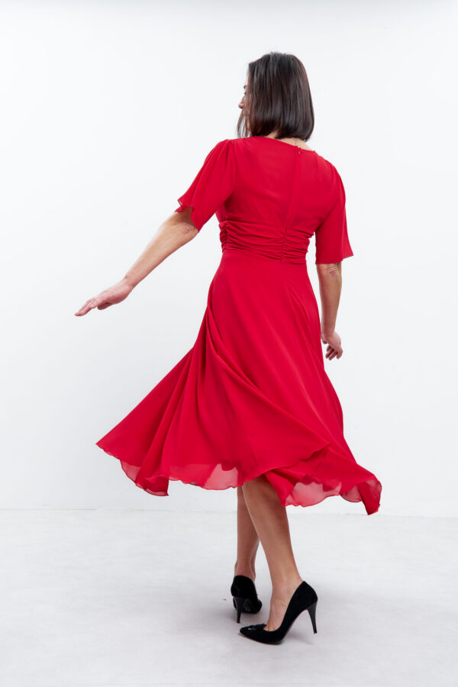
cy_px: 344
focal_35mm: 48
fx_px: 916
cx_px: 229
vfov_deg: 41.1
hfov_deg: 28.1
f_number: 13
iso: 100
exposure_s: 1/160
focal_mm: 48
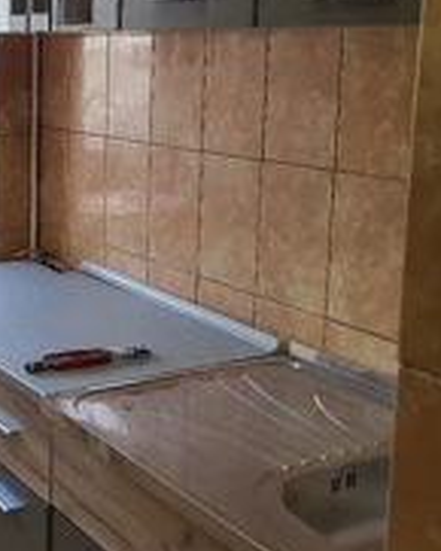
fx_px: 913
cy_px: 198
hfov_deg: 25.8
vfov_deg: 33.3
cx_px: 3
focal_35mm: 56
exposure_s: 1/101
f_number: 1.8
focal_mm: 5.4
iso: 160
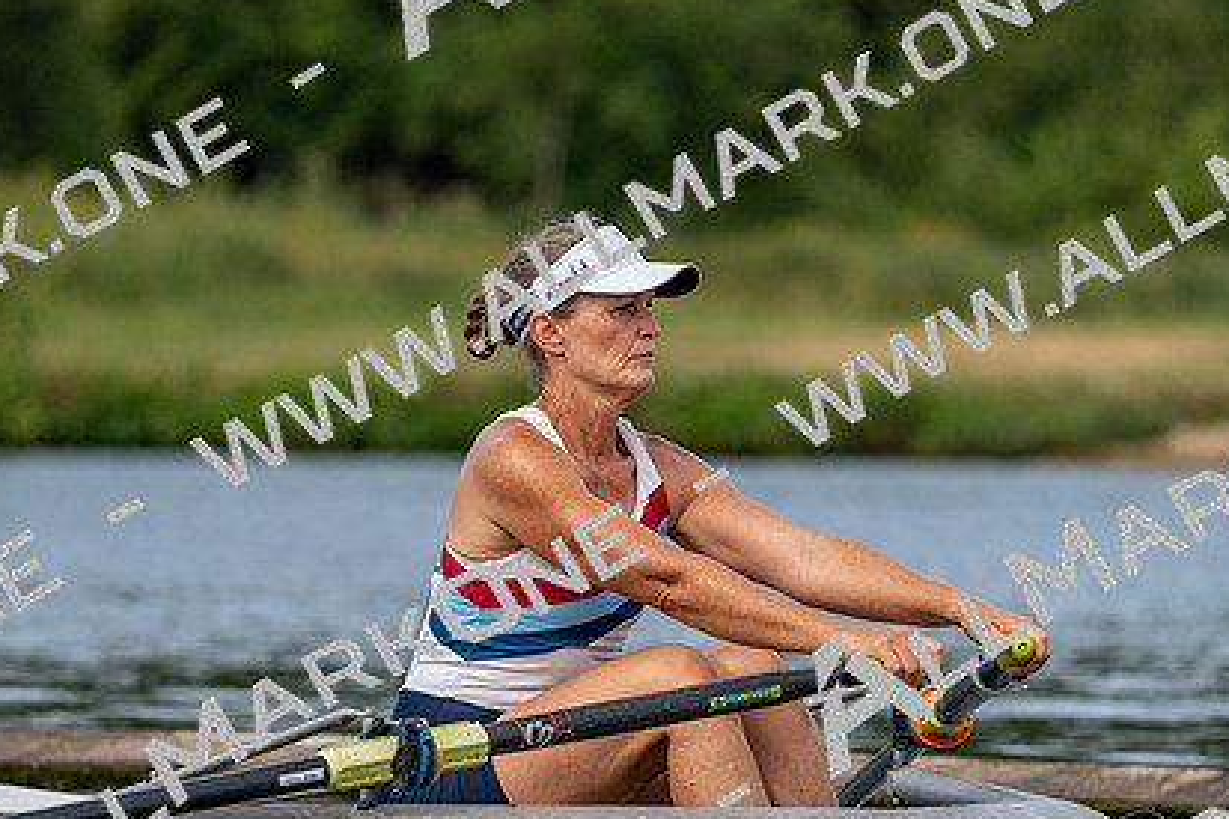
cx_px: 559
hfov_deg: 4.4
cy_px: 496
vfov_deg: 2.9
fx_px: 16072
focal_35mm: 471
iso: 400
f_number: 6.3
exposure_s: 1/1600
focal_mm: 335
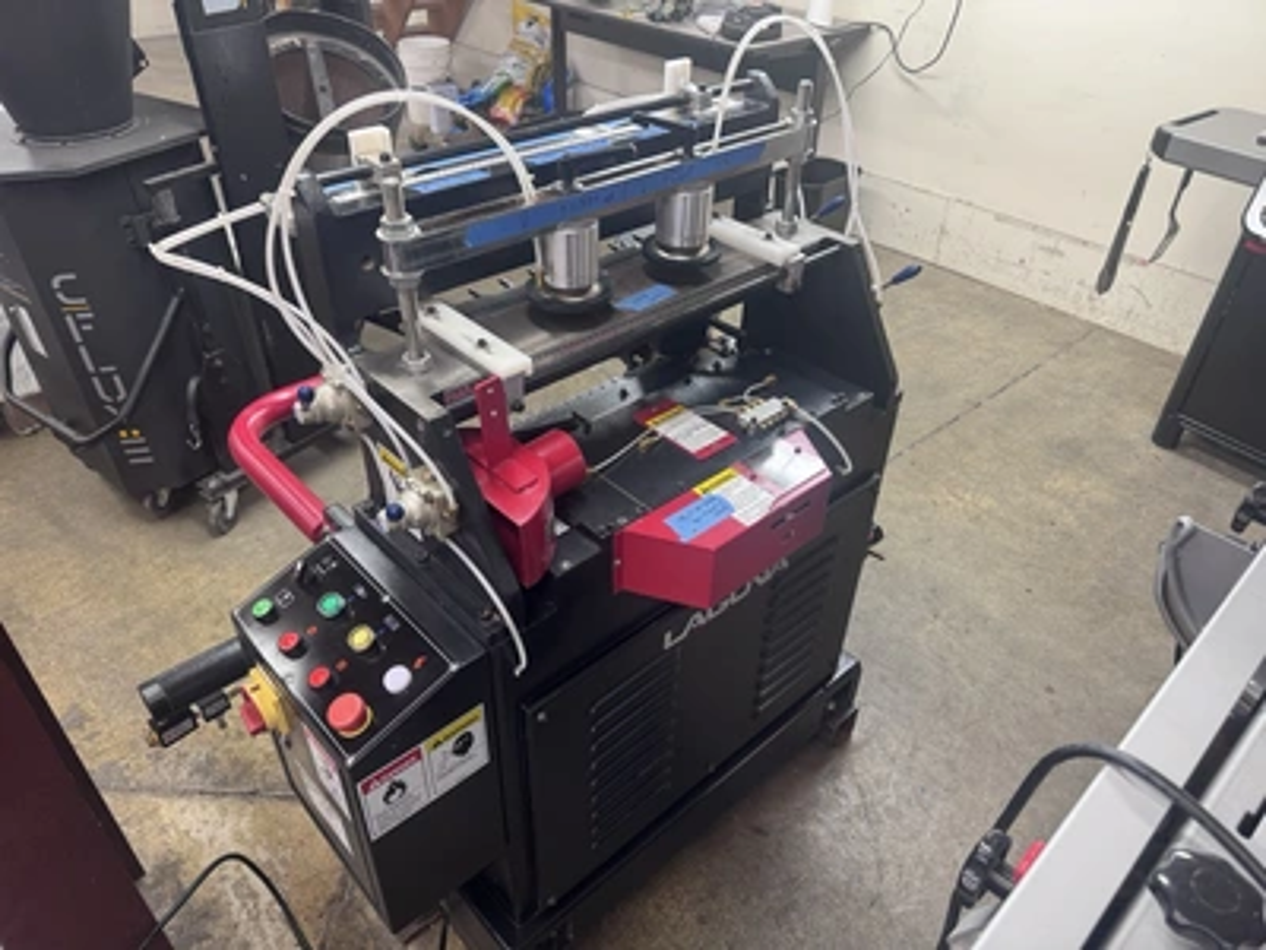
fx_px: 878
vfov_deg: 56.8
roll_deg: -1.6
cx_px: 633
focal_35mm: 24
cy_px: 475
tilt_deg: -37.9
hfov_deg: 71.6
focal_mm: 6.76
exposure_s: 1/60
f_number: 1.78
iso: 160
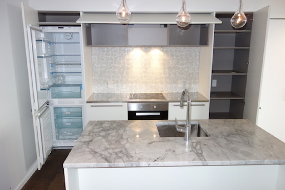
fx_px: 222
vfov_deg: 46.4
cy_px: 95
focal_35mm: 28
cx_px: 142
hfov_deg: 65.5
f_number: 1.8
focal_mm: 10.4
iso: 125
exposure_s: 1/60
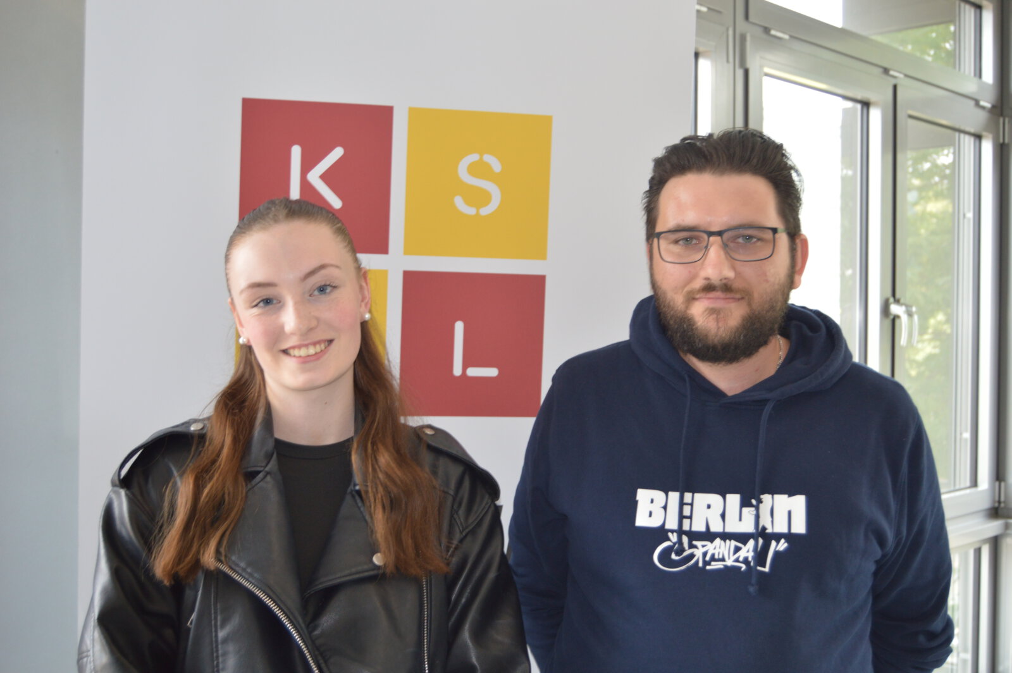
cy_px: 336
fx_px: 1264
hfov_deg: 43.6
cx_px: 506
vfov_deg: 29.8
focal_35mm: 45
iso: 450
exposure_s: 1/60
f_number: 4.2
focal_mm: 30
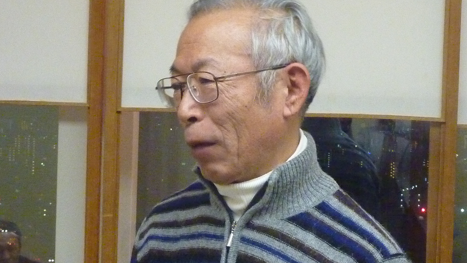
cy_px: 118
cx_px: 234
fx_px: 1176
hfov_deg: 22.5
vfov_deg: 12.7
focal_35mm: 95
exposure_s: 1/25
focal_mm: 7.9
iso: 800
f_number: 3.8
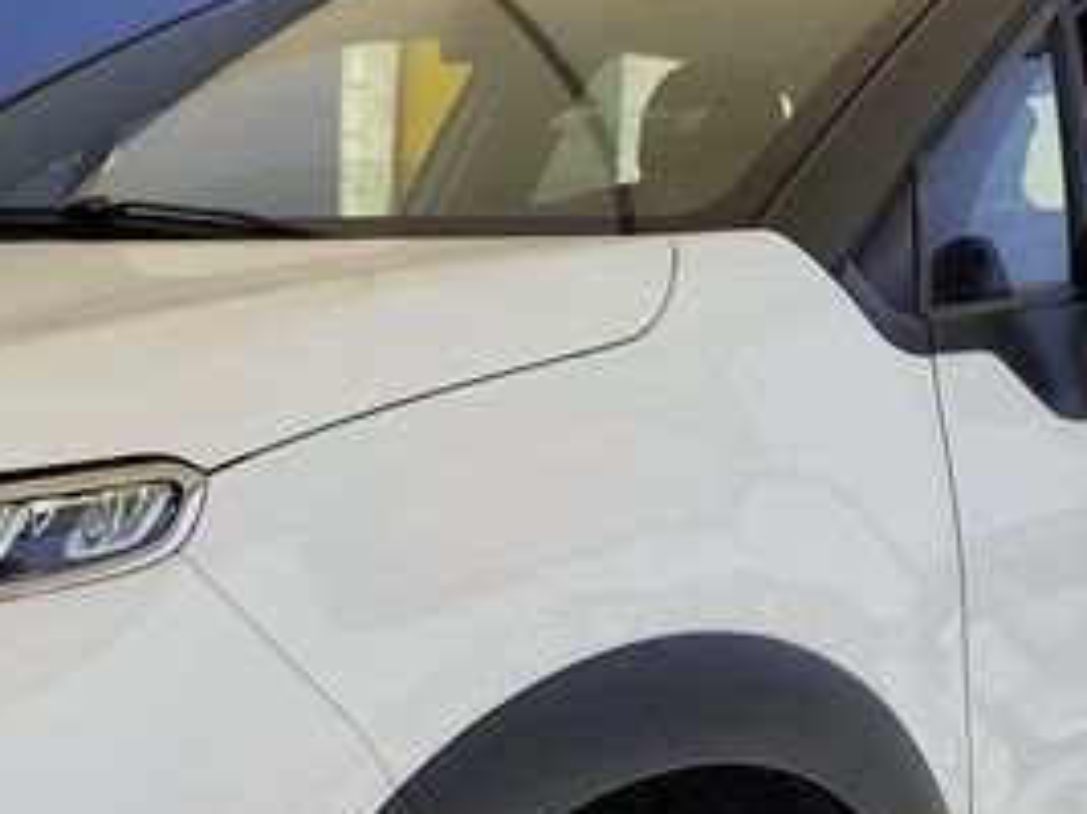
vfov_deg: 20.9
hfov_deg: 27.7
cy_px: 720
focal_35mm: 69
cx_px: 244
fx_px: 2166
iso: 50
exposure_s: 1/699
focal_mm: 6.19
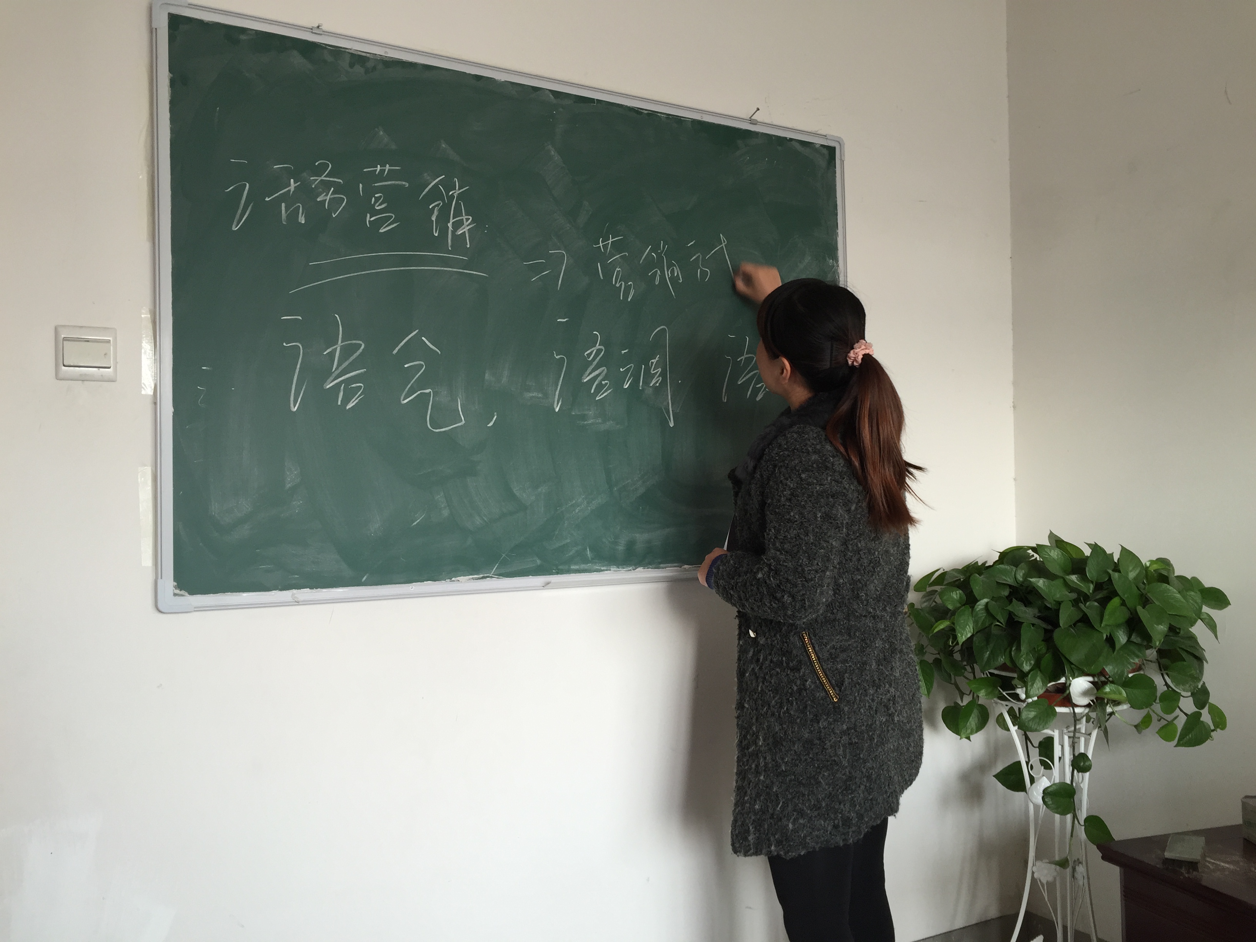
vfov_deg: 48.2
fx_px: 1052
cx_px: 628
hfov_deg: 61.7
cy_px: 471
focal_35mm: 29
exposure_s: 1/60
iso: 40
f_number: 2.2
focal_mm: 4.15
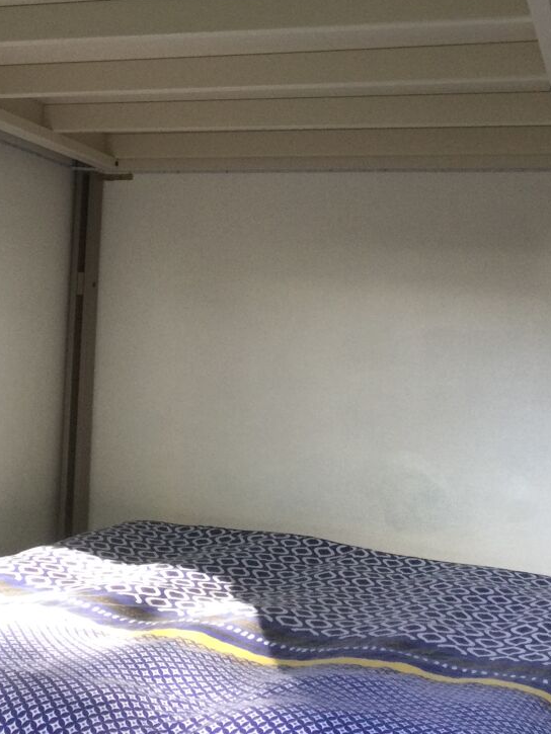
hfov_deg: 25.2
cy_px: 80
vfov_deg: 32.2
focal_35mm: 57
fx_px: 1209
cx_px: 106
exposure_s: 1/33
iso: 32
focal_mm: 3.3
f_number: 2.4
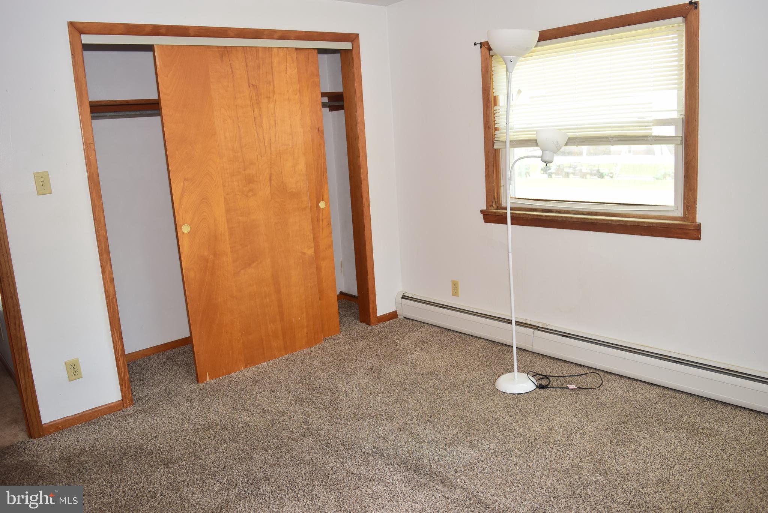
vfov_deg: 48.0
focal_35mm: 27
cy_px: 256
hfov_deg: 67.3
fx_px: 576
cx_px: 384
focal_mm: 18
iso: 250
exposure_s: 1/100
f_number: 5
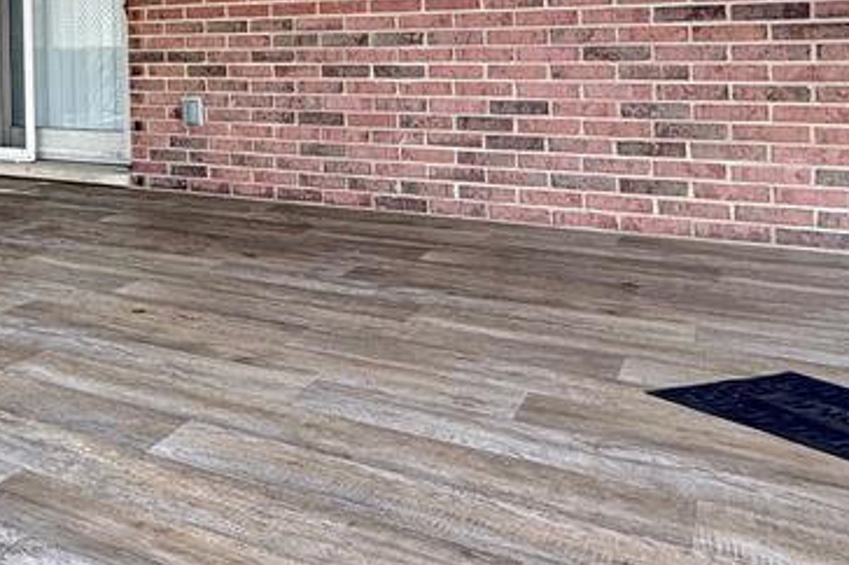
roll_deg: +2.5
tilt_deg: +0.6
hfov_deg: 37.3
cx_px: -145
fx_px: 966
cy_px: 51
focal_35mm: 41
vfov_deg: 31.0
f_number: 2.2
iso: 80
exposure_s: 1/99
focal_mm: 2.22
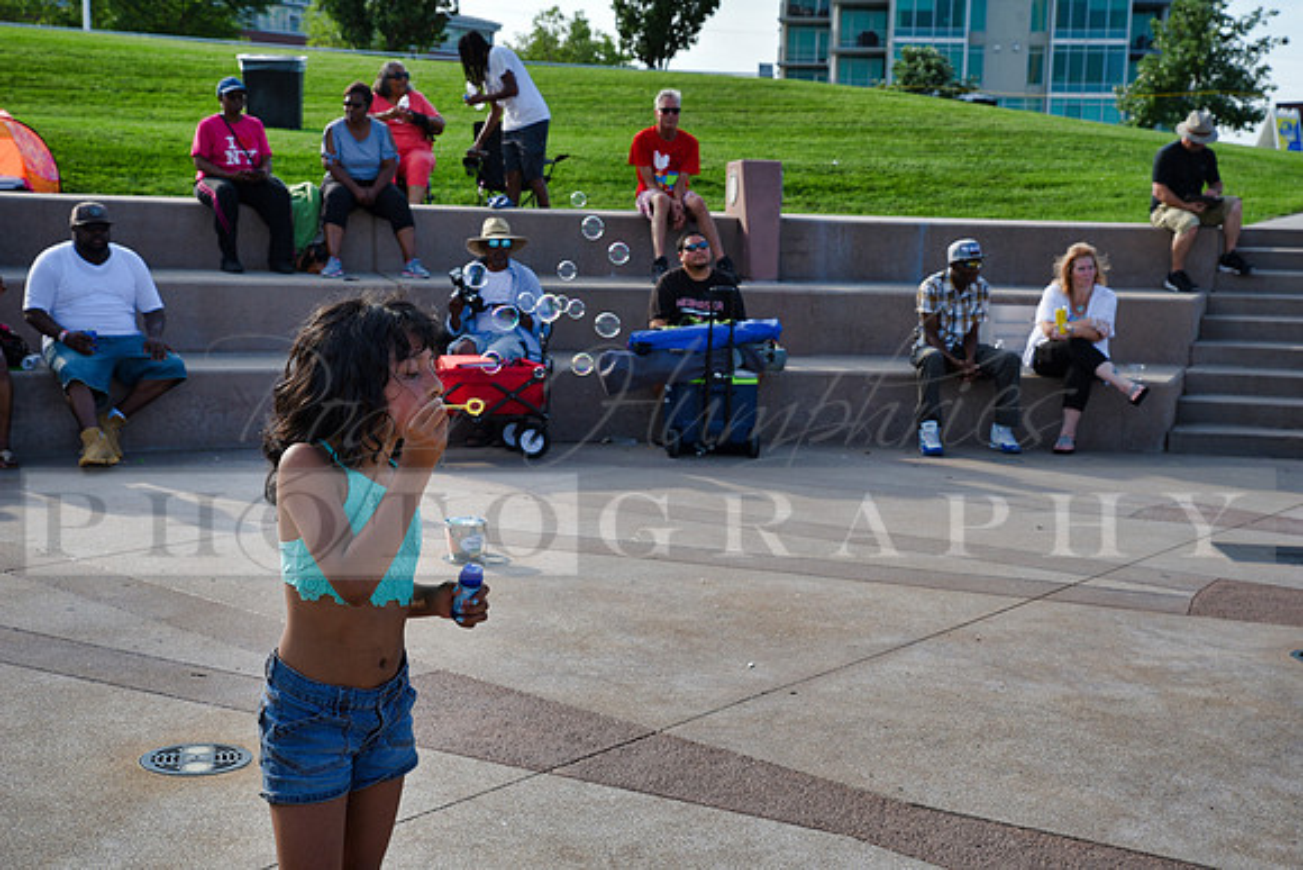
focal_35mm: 52
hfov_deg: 38.2
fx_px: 1882
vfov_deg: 26.0
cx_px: 652
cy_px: 435
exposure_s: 1/250
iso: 200
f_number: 8
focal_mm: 52
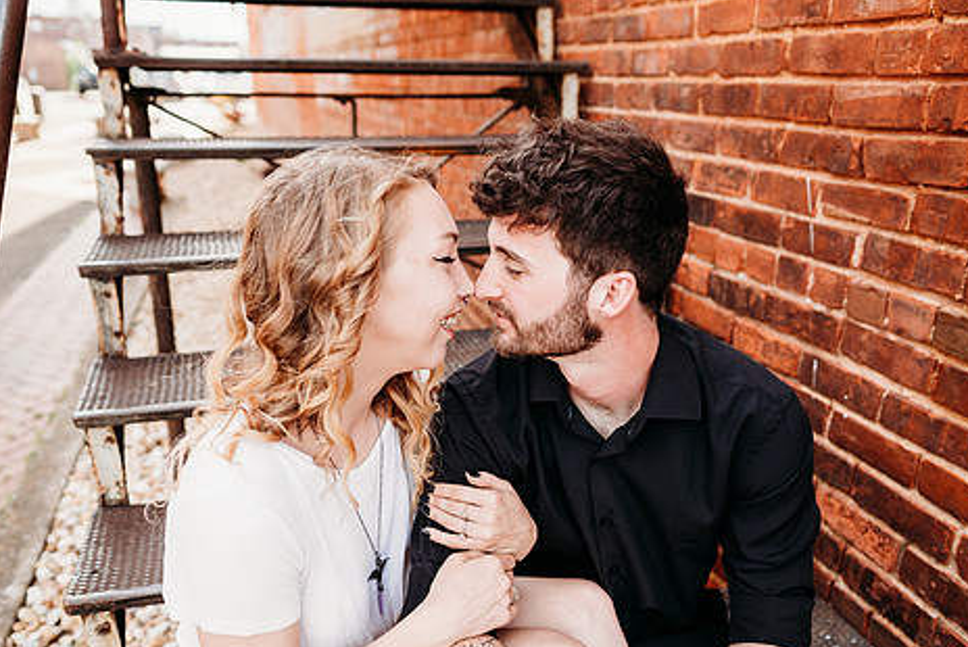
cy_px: 370
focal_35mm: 30
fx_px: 807
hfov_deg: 61.9
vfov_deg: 43.5
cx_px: 501
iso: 100
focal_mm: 24
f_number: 2.8
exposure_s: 1/500
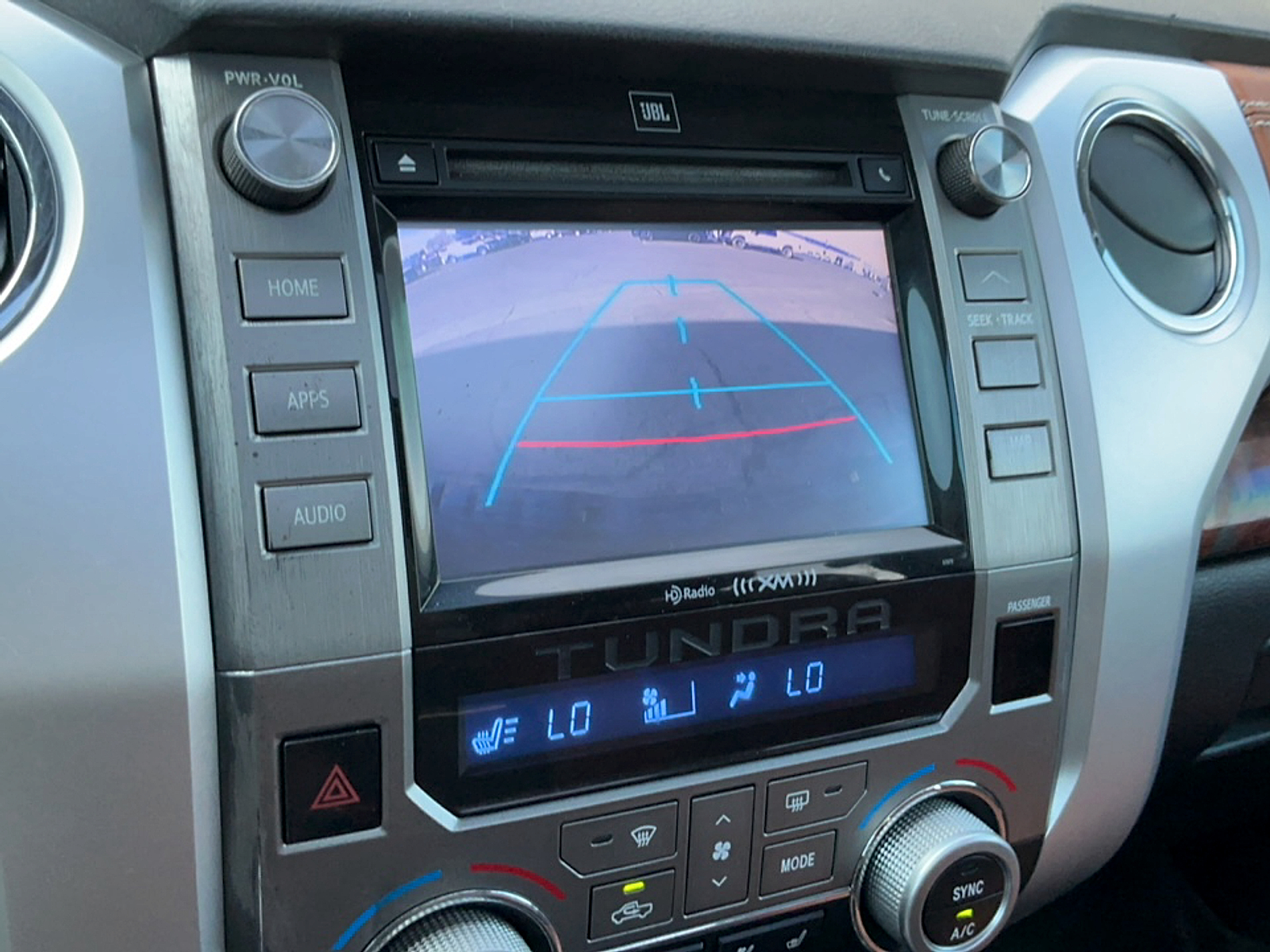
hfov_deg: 60.0
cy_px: 476
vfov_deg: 46.8
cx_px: 635
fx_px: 1101
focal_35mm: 30
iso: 64
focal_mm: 3
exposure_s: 1/60
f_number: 1.8
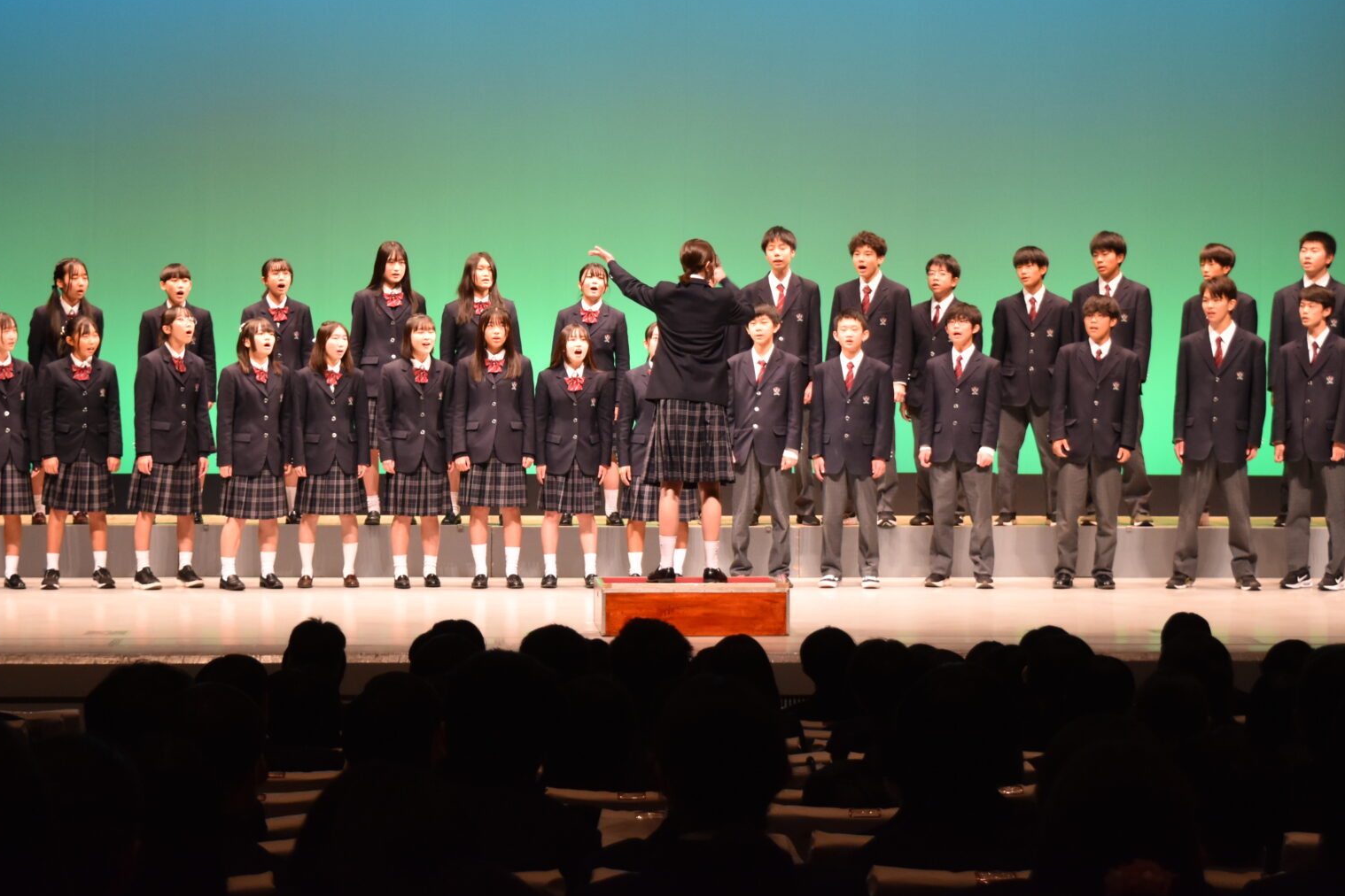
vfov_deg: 16.0
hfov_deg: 23.9
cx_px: 641
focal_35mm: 85
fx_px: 3175
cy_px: 315
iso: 1100
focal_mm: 42
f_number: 5
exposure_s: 1/60
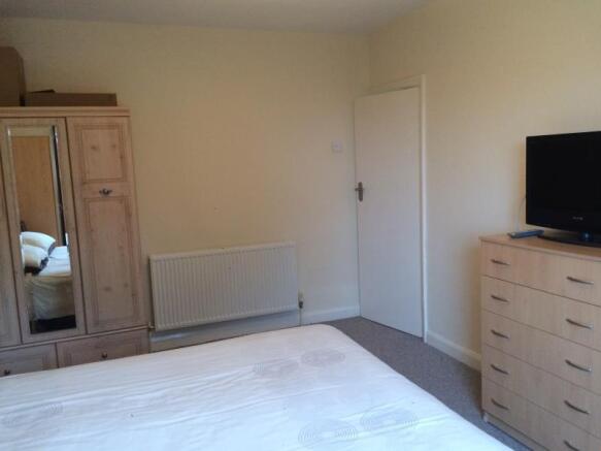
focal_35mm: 29
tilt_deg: -6.7
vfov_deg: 48.2
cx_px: 300
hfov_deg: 61.7
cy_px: 226
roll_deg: +2.4
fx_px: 503
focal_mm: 4.15
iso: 250
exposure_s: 1/33
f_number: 2.2
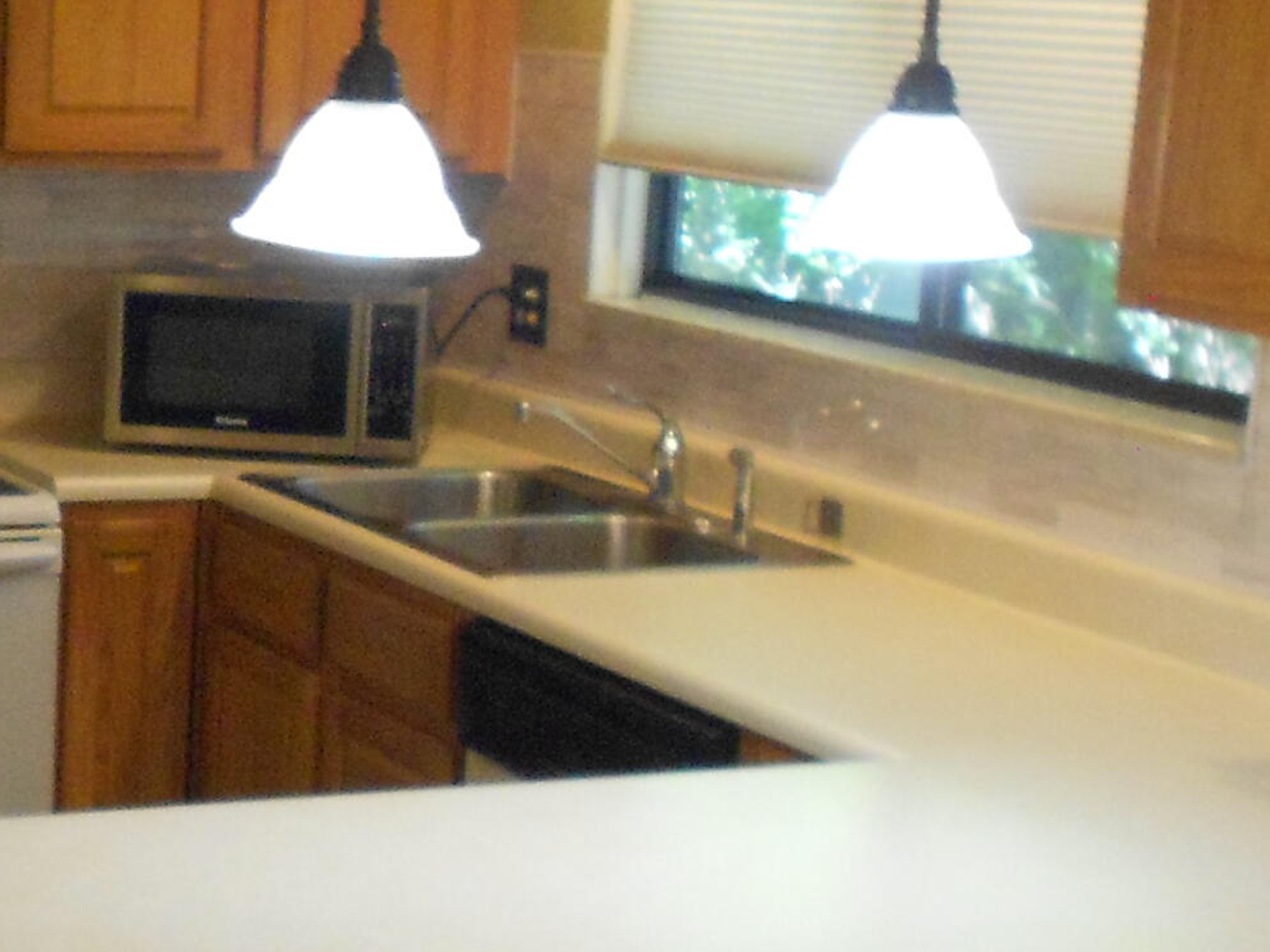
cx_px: 271
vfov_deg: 16.7
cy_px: 705
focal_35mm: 88
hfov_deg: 22.0
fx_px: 3227
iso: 400
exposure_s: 1/50
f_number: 3.4
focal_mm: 5.1
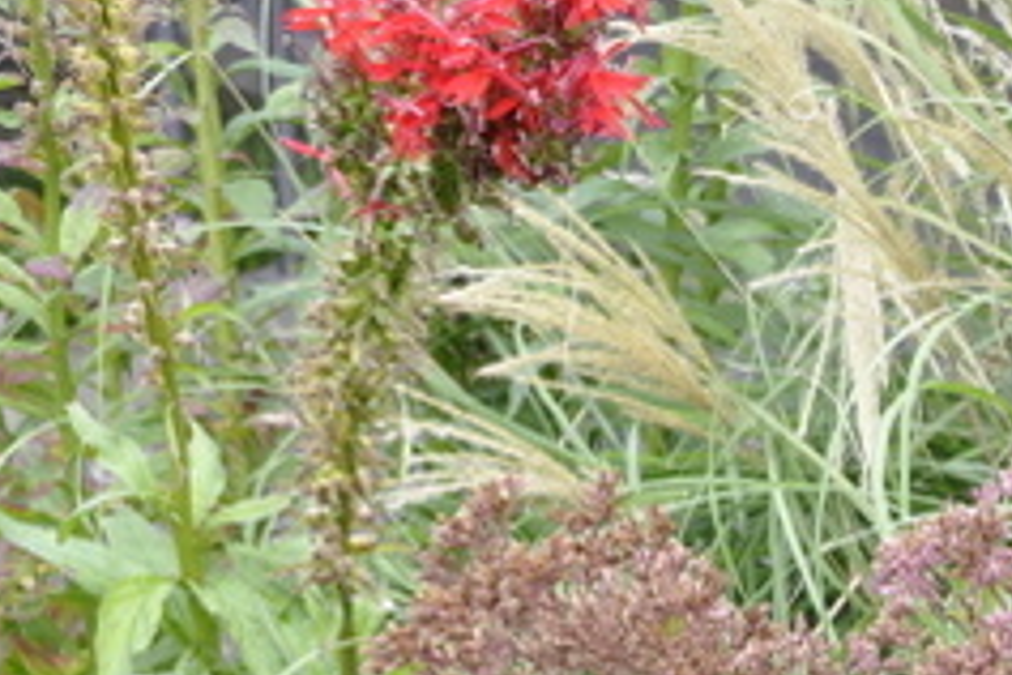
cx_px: 1631
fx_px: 4835
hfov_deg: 11.3
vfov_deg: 7.8
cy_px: 1047
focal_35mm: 172
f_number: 7.1
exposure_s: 1/50
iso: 200
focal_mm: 34
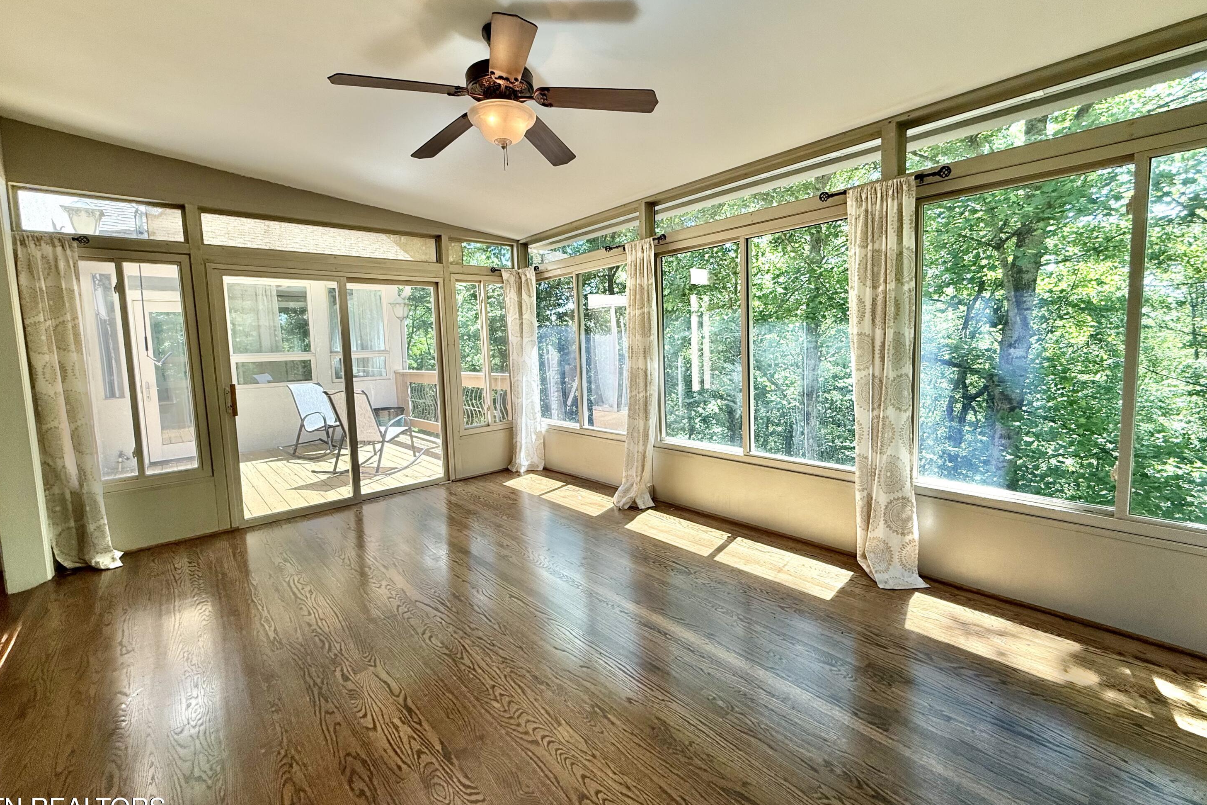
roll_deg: +2.0
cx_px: 590
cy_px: 384
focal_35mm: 15
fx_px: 503
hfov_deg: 100.4
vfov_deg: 77.3
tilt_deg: -4.0
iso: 64
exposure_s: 1/168
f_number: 2.2
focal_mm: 2.22
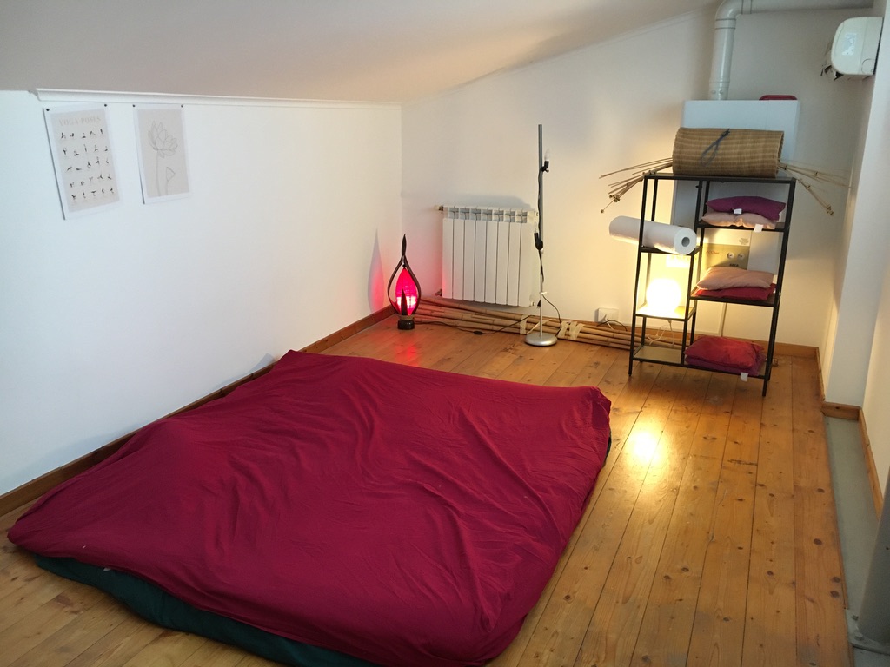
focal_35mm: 29
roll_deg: -1.5
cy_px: 334
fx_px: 746
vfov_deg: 48.2
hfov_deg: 61.7
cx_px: 445
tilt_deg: -15.7
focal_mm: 4.15
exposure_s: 1/20
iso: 200
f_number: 2.2
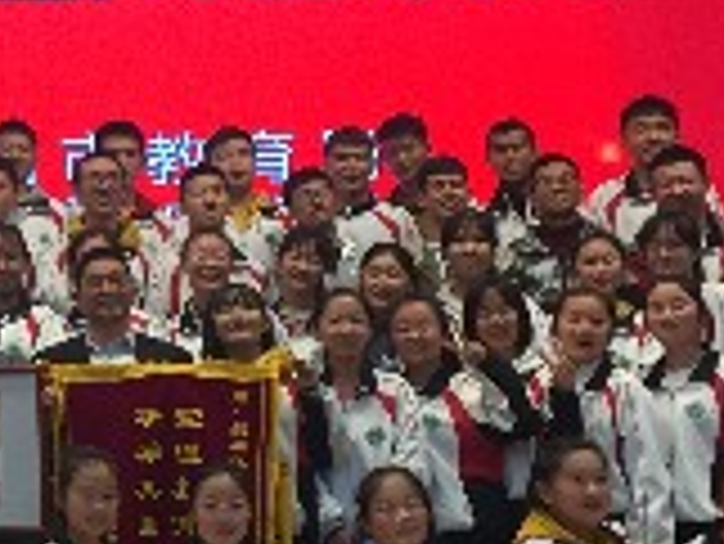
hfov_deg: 17.3
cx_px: -162
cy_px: 234
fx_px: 2261
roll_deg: +0.1
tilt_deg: +9.5
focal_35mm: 108
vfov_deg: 13.7
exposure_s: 1/33
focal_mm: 4.15
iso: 50
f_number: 2.2
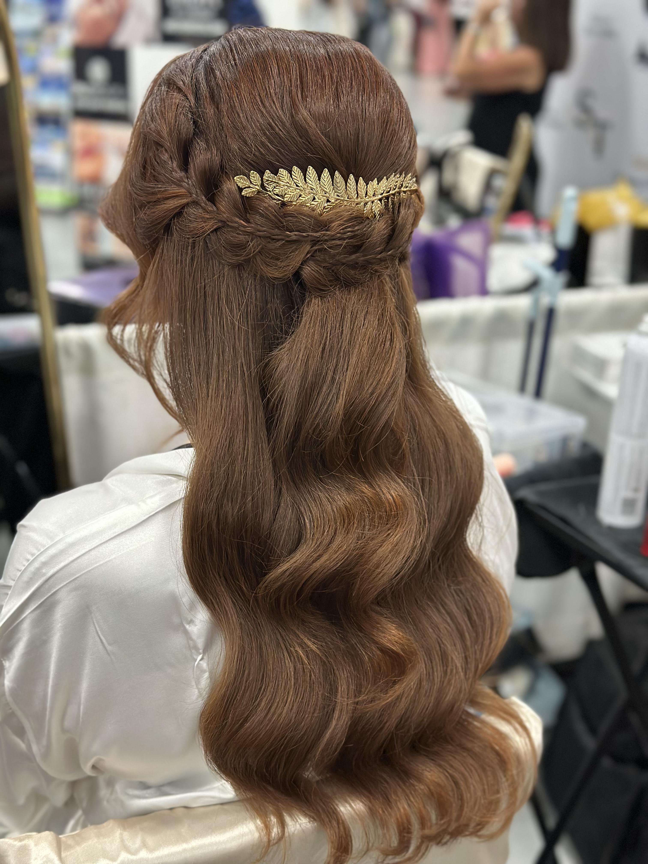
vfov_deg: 39.7
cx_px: 324
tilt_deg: -20.0
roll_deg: -1.9
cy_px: 432
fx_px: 1198
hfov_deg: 30.3
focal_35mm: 48
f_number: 1.78
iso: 320
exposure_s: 1/59
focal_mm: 6.86
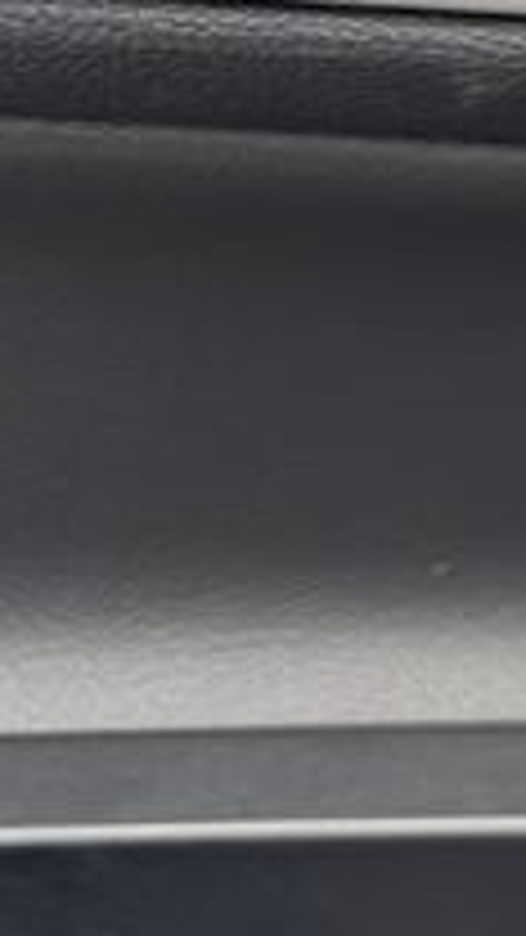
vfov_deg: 16.2
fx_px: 3199
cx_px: 2189
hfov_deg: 6.9
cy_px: -72
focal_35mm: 129
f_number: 1.78
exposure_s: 1/121
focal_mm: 6.76
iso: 80
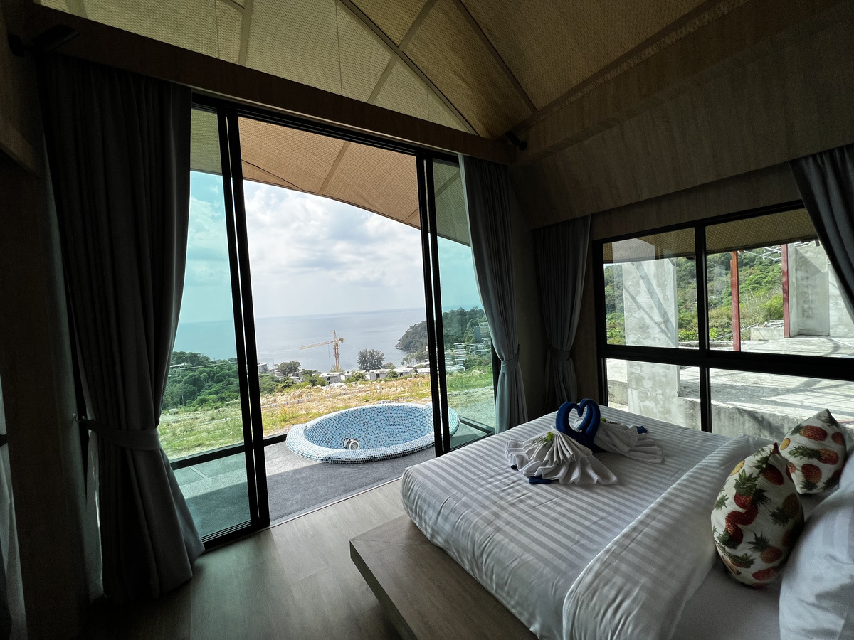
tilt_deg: -2.6
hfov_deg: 106.2
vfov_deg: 89.9
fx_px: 321
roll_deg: +3.6
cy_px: 320
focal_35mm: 13
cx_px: 427
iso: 32
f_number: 1.8
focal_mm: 1.57
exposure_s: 1/2538
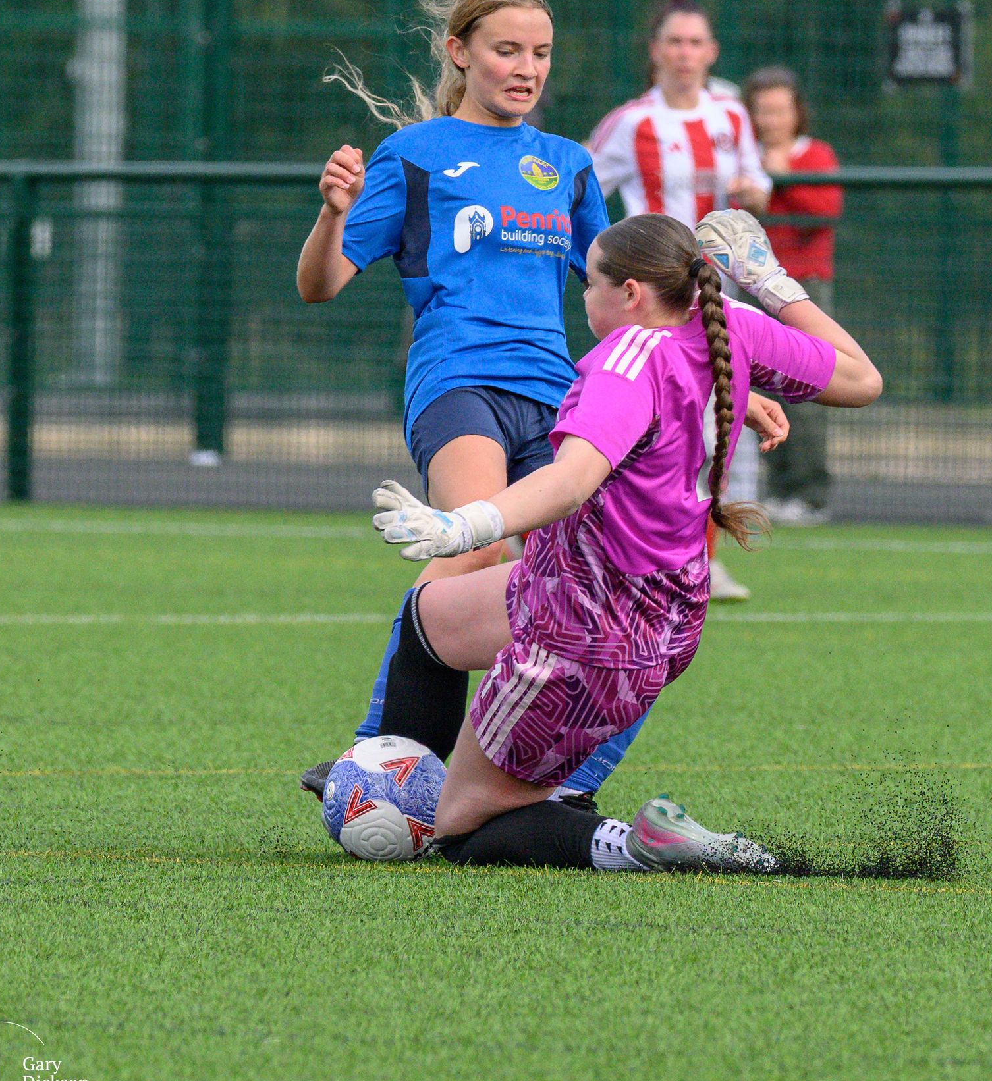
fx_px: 26761
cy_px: 356
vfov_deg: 2.3
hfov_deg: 2.1
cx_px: 702
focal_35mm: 789
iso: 1100
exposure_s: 1/2500
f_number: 5
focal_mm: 230
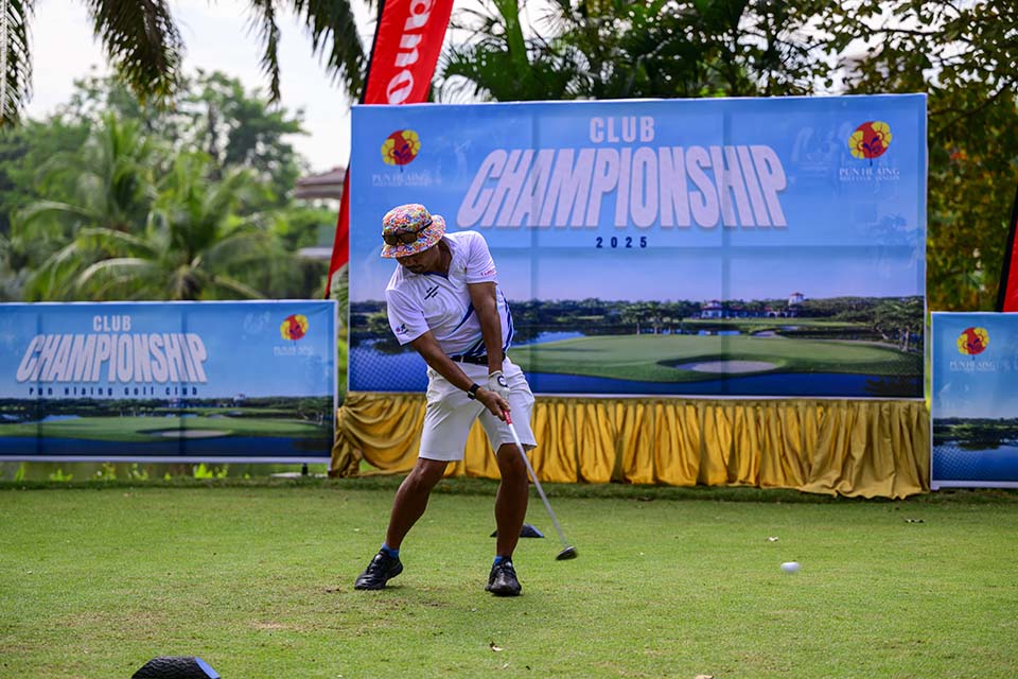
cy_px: 340
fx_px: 2517
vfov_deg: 15.4
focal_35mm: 89
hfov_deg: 22.9
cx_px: 509
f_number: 2.8
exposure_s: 1/1600
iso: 180
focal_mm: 89
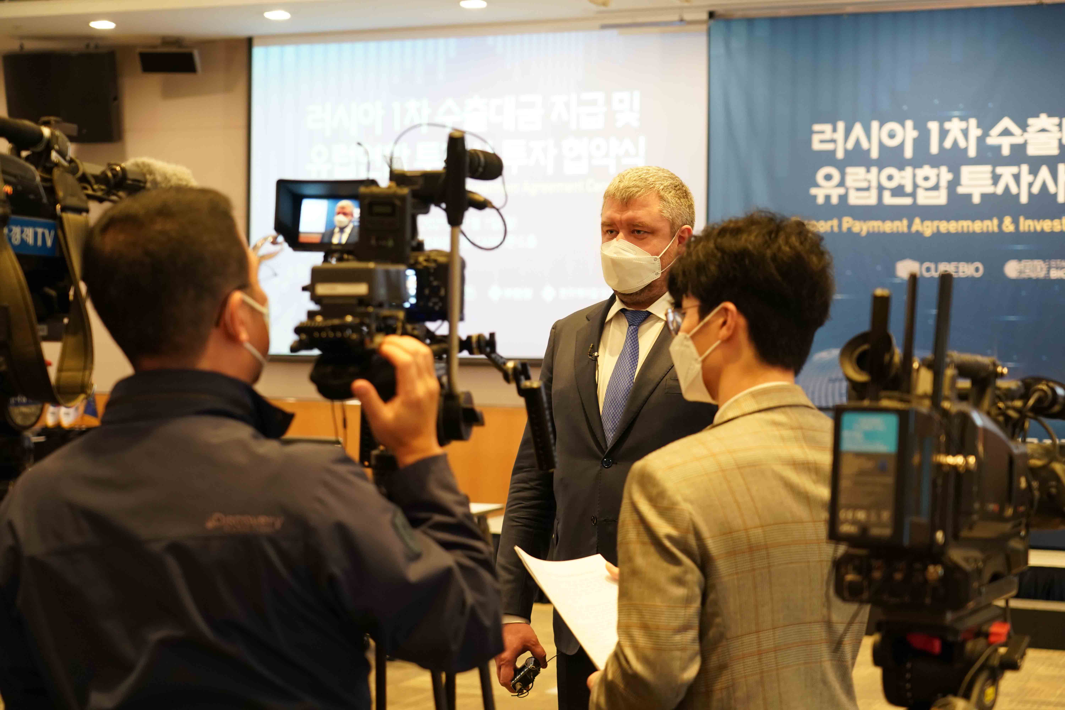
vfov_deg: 21.6
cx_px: 532
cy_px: 355
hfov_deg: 31.9
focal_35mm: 63
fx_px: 1864
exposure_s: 1/60
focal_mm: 63
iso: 2000
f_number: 4
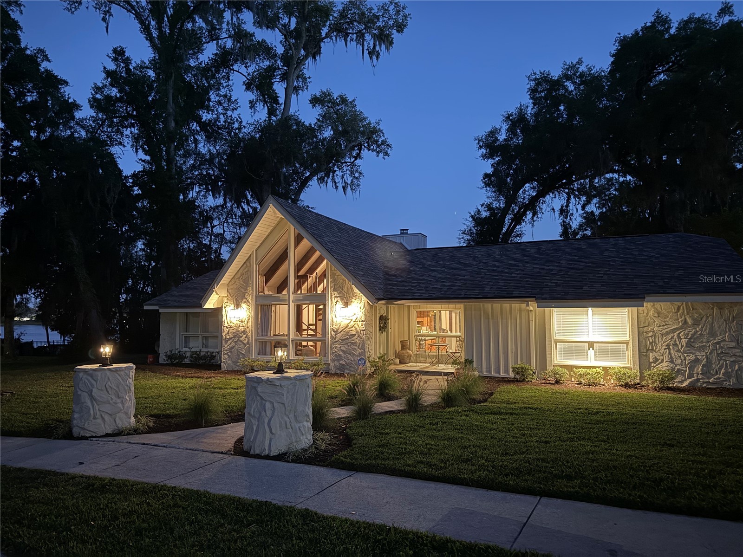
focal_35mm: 24
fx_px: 515
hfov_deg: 71.6
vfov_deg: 56.8
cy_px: 278
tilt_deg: +4.7
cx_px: 372
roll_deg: +0.2
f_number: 1.78
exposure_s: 1/11
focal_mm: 6.76
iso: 1250
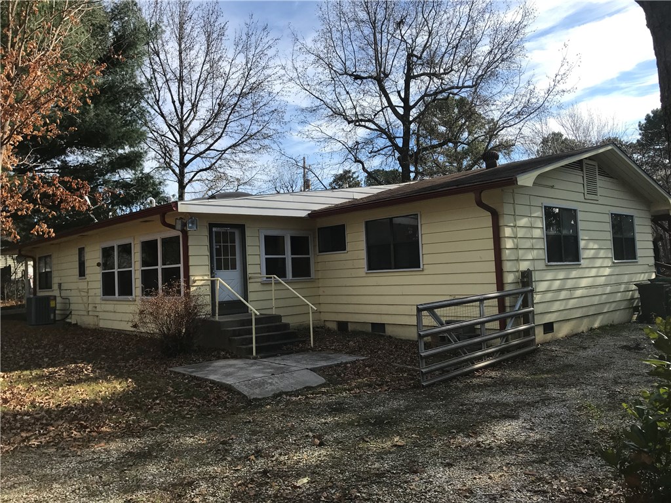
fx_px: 543
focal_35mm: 28
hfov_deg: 63.4
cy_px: 252
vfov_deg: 49.7
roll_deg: +4.6
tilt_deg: +1.0
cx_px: 336
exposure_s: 1/1597
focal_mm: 3.99
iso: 20
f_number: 1.8
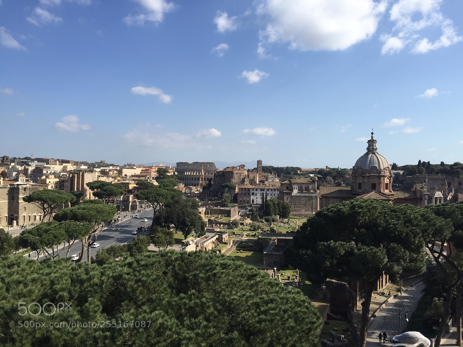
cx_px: 232
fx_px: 388
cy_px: 174
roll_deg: -2.2
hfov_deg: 61.7
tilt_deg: +0.4
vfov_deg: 48.2
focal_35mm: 29
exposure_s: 1/1883
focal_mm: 4.15
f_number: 2.2
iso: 32
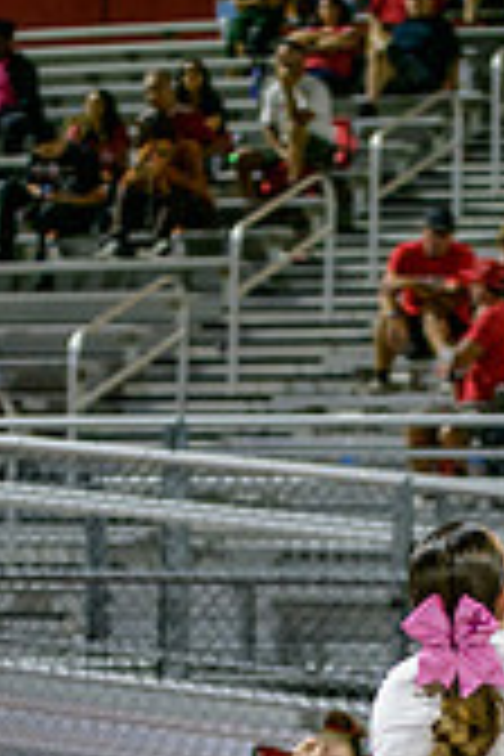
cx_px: 450
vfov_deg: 10.8
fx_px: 3927
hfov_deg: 7.3
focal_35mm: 187
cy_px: 850
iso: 1600
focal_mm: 70
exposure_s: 1/250
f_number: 2.8
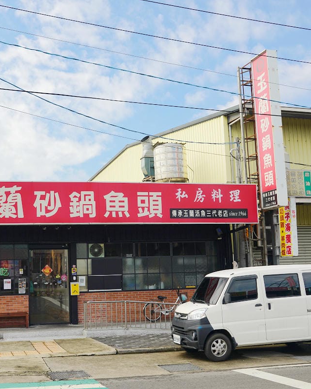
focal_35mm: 48
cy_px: 194
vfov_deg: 38.8
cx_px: 96
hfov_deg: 31.1
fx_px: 552
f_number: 7.1
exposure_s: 1/100
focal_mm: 34
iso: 100
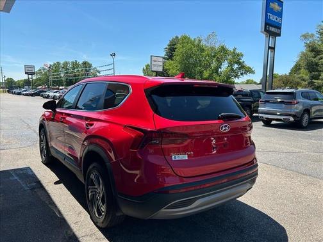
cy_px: 121
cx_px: 162
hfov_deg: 67.3
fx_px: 243
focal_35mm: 26
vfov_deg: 53.1
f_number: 1.5
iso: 50
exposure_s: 1/2353
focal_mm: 5.7
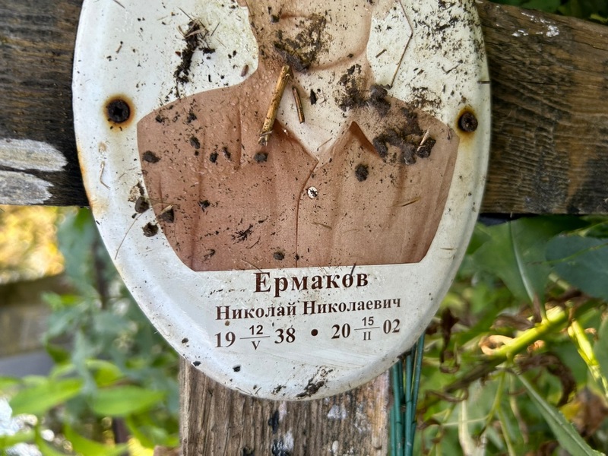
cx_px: 304
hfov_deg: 67.3
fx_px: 457
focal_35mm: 26
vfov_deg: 53.1
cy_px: 228
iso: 40
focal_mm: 5.7
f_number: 1.5
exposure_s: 1/161
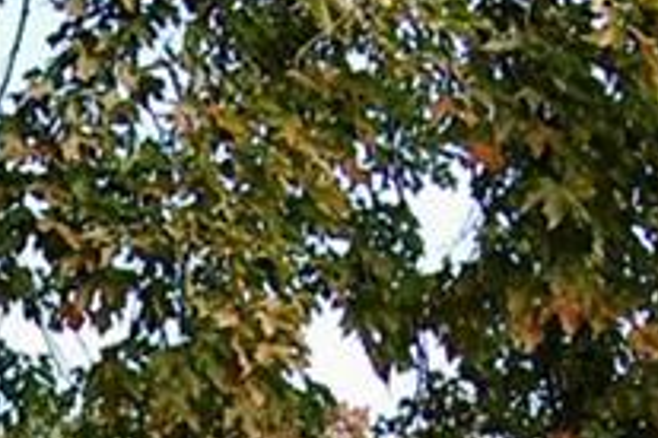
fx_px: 2979
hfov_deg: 12.3
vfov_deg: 7.8
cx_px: -172
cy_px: 1032
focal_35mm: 163
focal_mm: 22
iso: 250
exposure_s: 1/125
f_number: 5.6
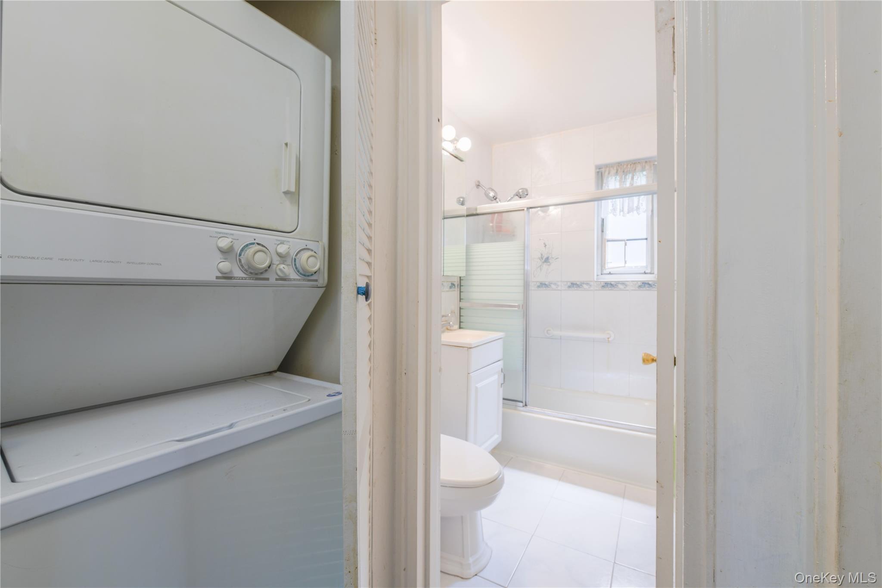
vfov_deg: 77.3
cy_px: 294
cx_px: 441
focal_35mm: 15
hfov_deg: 100.4
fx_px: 367
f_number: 8
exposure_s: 1/250
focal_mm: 15
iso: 400
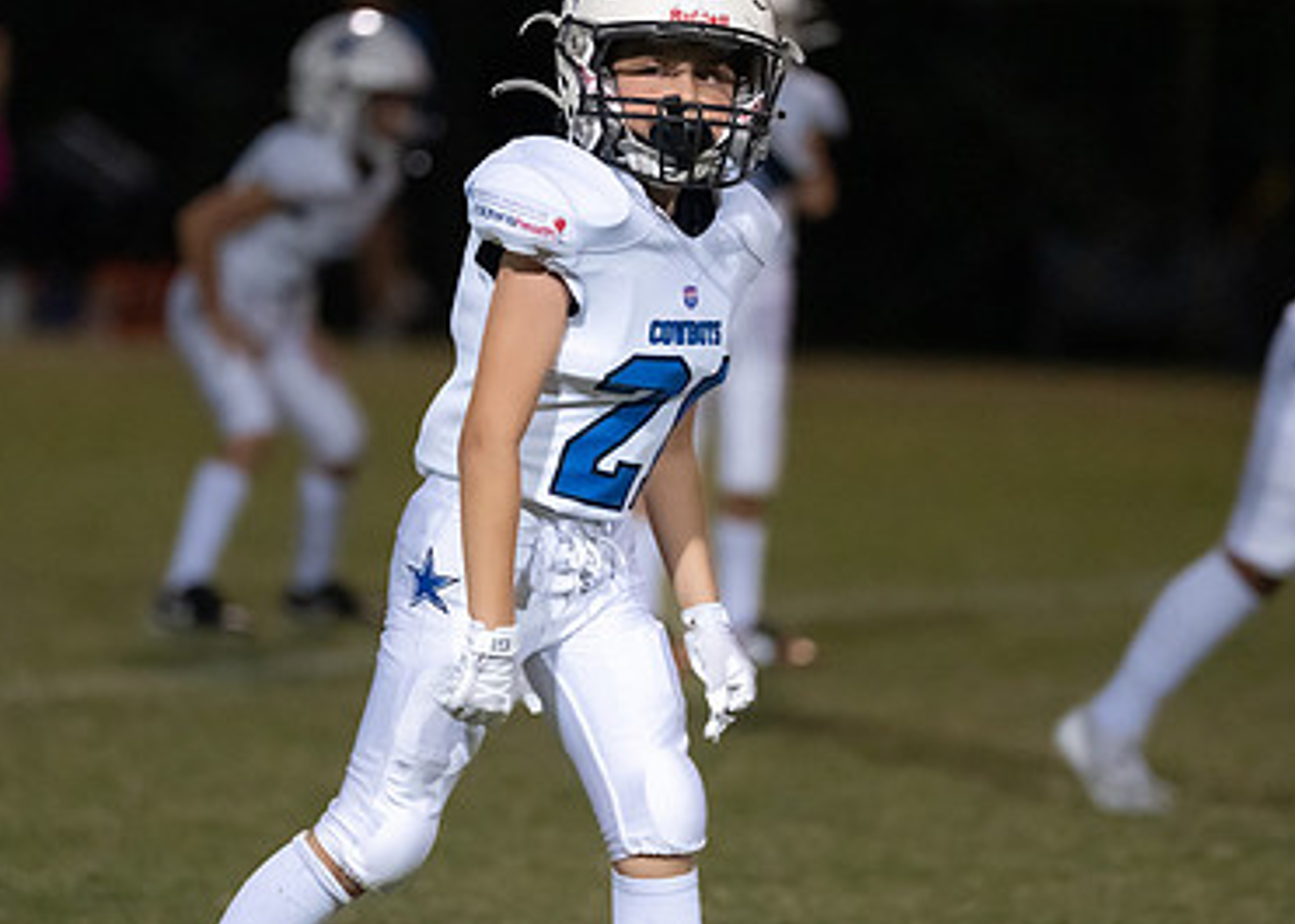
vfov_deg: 3.8
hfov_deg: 5.3
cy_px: 428
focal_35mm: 377
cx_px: 643
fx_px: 13866
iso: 6400
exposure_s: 1/1000
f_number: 2.8
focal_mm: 200
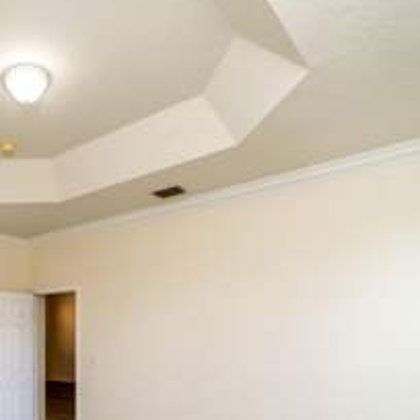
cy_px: 282
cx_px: 33
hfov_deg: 50.1
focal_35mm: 28
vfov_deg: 56.0
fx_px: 384
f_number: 3.5
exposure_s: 1/160
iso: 1000
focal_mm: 14
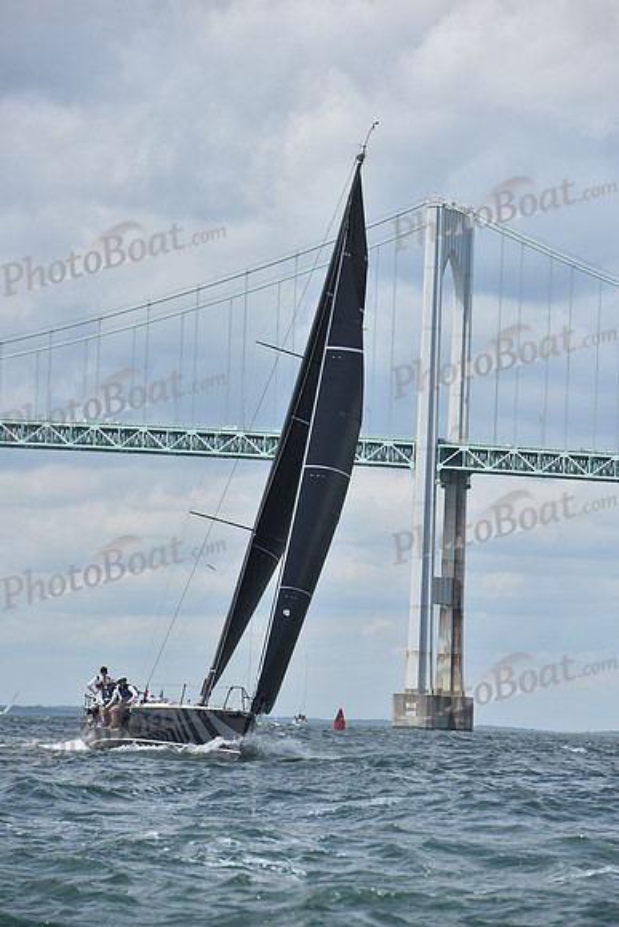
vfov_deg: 10.3
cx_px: 310
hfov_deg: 6.9
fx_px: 5155
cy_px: 464
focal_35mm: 200
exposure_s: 1/1000
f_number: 8
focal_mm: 200
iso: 250
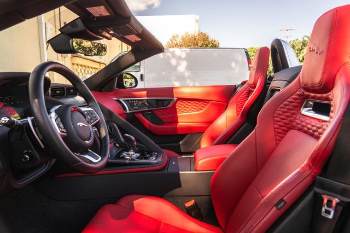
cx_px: 185
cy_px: 116
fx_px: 246
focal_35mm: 25
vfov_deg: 50.7
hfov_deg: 70.8
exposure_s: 1/160
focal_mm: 24
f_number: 7.1
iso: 640
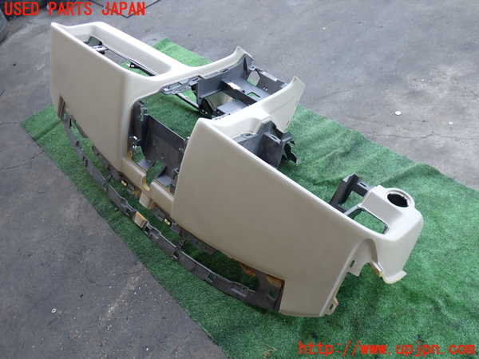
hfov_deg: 60.0
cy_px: 180
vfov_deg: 46.8
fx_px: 415
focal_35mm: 30
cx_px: 240
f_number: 2.3
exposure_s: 1/100
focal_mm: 5.4
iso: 200
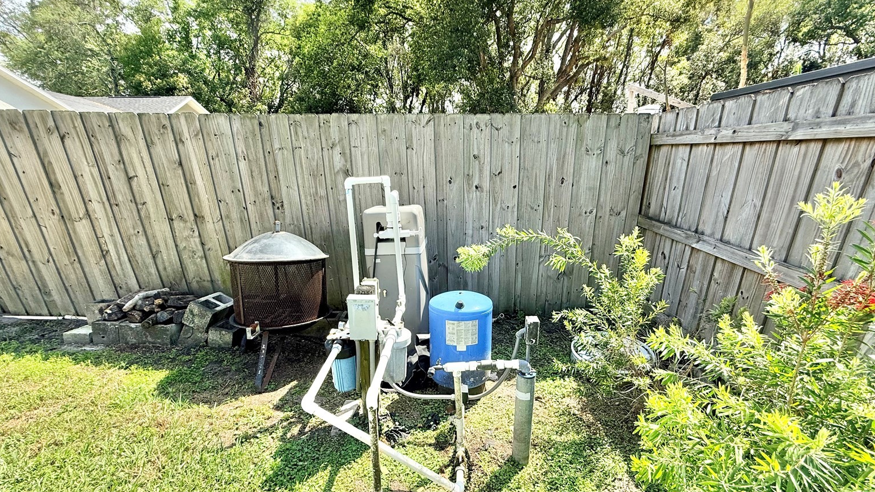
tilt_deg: -18.0
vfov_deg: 66.8
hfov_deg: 99.3
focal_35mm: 16
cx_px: 457
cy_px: 282
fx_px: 371
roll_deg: -0.4
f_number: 2.2
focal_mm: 2.22
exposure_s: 1/830
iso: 64
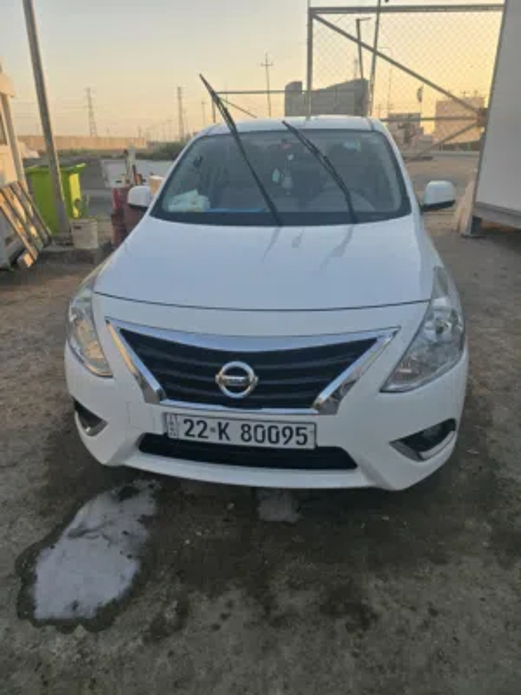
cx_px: 260
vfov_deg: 73.9
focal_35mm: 23
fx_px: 462
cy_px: 348
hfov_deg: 58.9
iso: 12
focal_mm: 6.3
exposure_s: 1/184
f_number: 1.7
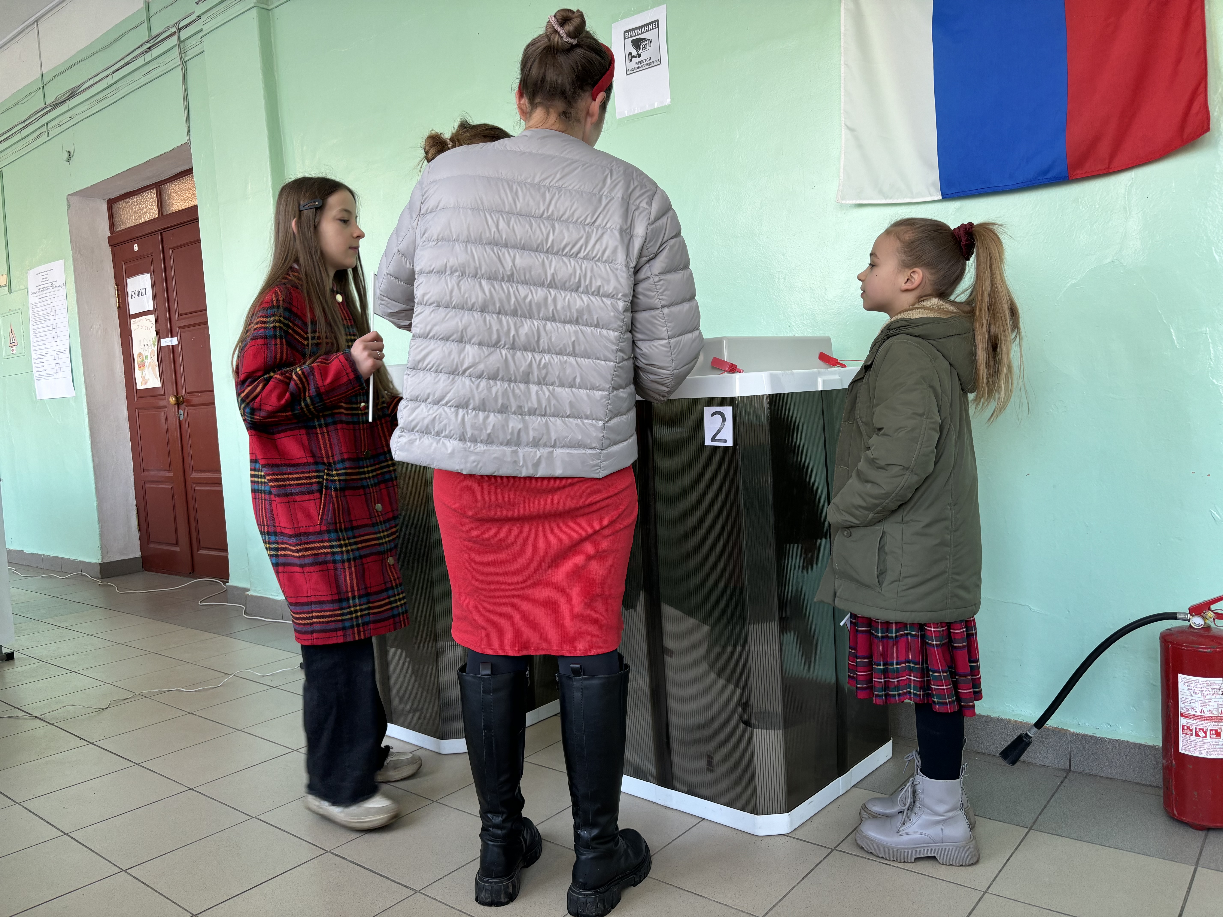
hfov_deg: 67.3
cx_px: 612
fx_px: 919
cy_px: 458
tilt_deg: -5.2
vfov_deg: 53.1
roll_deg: +3.5
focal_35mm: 26
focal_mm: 5.96
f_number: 1.6
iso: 80
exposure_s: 1/121
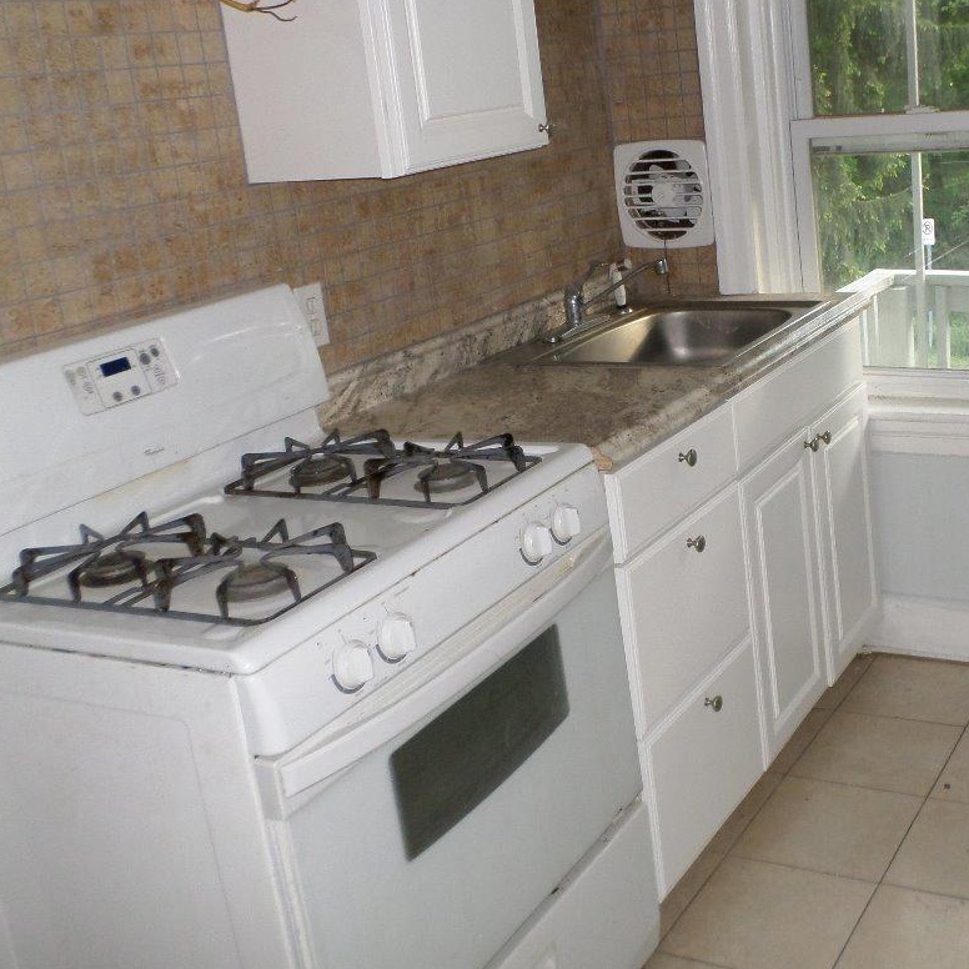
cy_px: 398
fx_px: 1298
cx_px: 693
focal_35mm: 41
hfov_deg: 40.1
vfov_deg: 40.8
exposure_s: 1/30
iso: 100
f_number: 2.5
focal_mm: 4.5
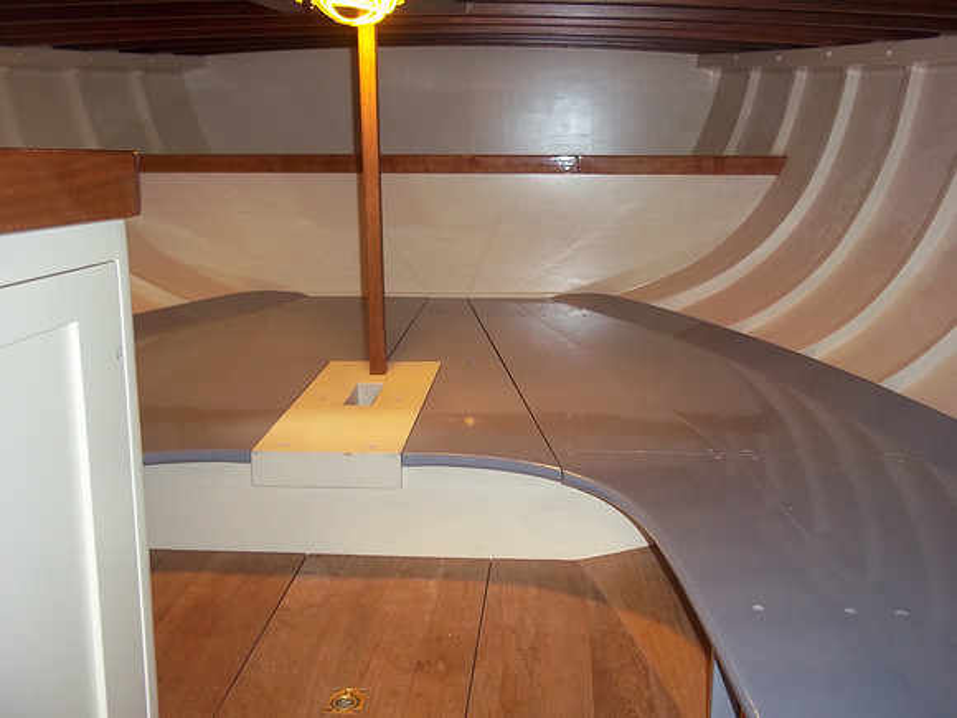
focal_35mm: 36
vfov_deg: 39.7
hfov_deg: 51.4
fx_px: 995
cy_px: 359
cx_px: 478
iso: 160
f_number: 3.1
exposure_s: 1/30
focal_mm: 6.5
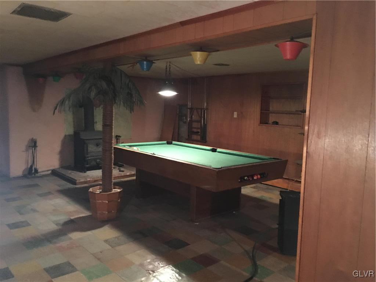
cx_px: 188
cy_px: 141
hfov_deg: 61.7
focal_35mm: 29
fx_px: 315
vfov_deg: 48.2
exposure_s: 1/4
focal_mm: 4.15
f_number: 2.2
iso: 160
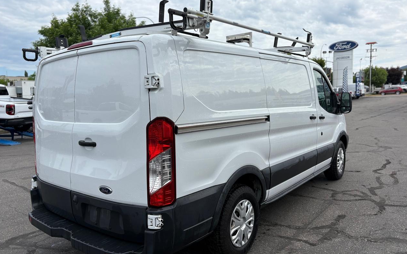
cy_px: 122
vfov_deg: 44.5
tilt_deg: -3.7
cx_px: 204
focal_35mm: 28
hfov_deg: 66.5
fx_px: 311
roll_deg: +0.4
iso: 50
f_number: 1.6
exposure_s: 1/3831
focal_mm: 5.96
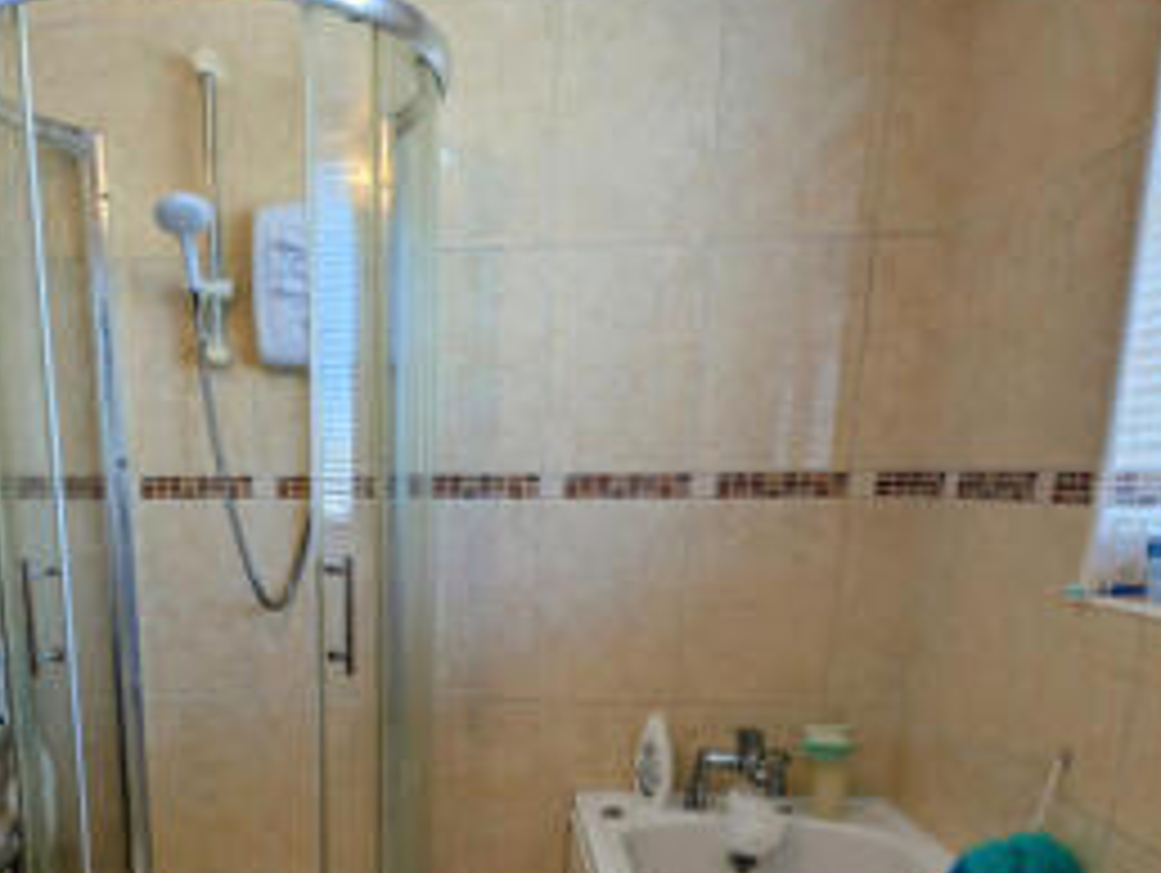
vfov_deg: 48.5
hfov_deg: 63.3
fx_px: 906
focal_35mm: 27
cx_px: 369
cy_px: 700
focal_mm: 2.23
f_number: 1.95
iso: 38
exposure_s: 1/74
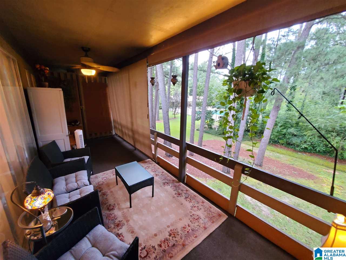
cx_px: 173
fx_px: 130
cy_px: 130
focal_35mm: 13
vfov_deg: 89.9
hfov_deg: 106.2
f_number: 2.2
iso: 800
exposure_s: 1/14
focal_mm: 1.8
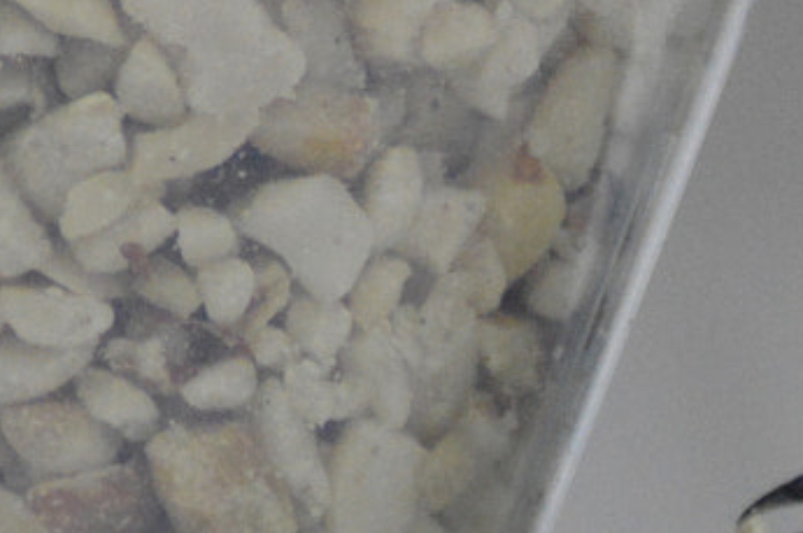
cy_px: 861
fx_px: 46486
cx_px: 780
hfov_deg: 1.0
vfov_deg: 0.7
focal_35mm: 2087
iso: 3200
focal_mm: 300
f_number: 5.6
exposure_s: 1/4000
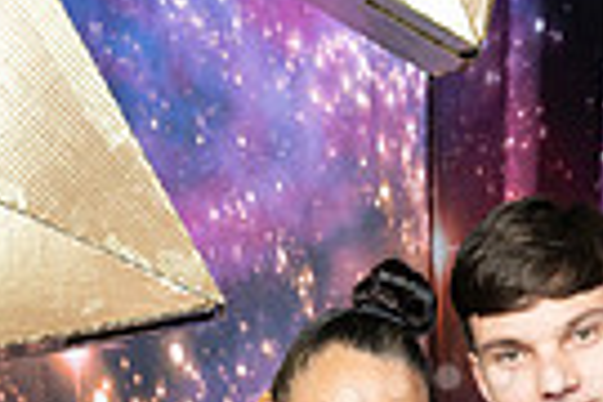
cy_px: 777
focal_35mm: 170
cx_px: 491
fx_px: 2847
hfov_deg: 12.0
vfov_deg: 7.8
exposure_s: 1/160
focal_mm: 51
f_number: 9
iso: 320
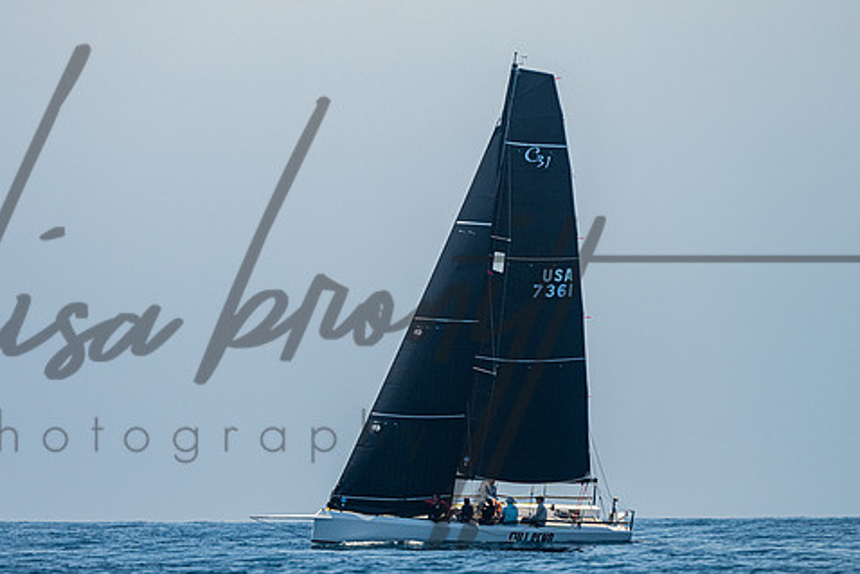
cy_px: 205
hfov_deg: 3.3
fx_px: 14839
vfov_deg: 2.2
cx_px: 367
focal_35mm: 621
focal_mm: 400
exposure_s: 1/2500
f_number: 7.1
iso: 400
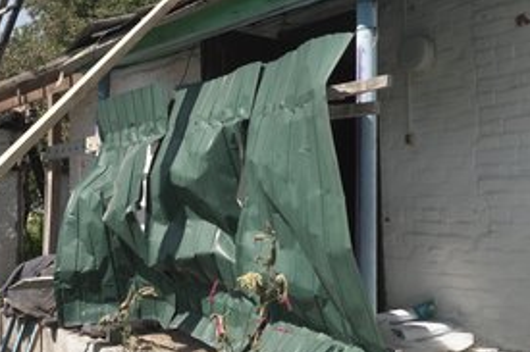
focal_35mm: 51
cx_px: 206
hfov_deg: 38.7
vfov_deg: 26.4
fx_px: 750
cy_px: 161
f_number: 9
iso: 1250
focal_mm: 35
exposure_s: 1/125
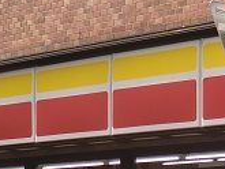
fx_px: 1132
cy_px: 241
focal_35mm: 174
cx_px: 232
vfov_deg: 8.4
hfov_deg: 11.2
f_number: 3.6
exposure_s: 1/250
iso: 64
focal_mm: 6.1
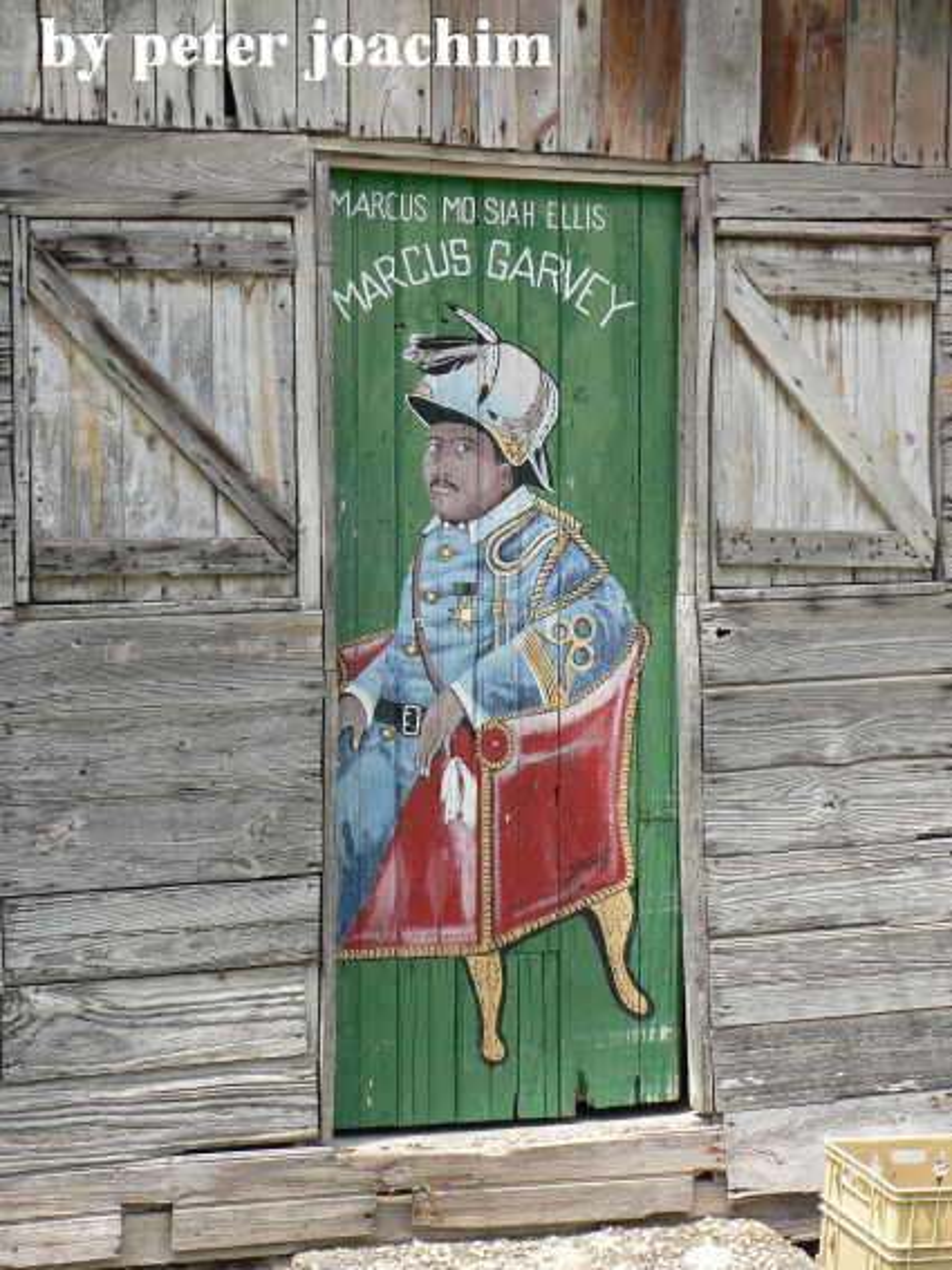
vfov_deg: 25.0
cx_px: 476
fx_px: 2861
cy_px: 635
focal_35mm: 78
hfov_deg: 18.9
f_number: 4
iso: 64
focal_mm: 13.4
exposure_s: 1/200
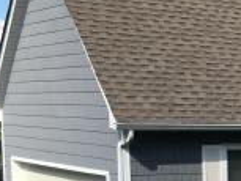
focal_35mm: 121
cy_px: 209
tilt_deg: -5.8
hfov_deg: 14.1
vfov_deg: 12.0
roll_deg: -1.3
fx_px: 843
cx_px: 458
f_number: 2.2
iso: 25
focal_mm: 4.15
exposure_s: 1/1054
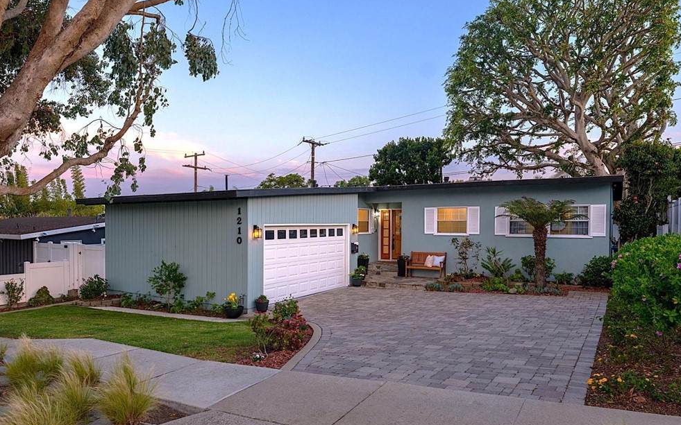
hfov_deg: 82.3
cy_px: 218
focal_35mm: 21
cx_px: 343
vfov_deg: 57.3
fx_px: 390
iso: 640
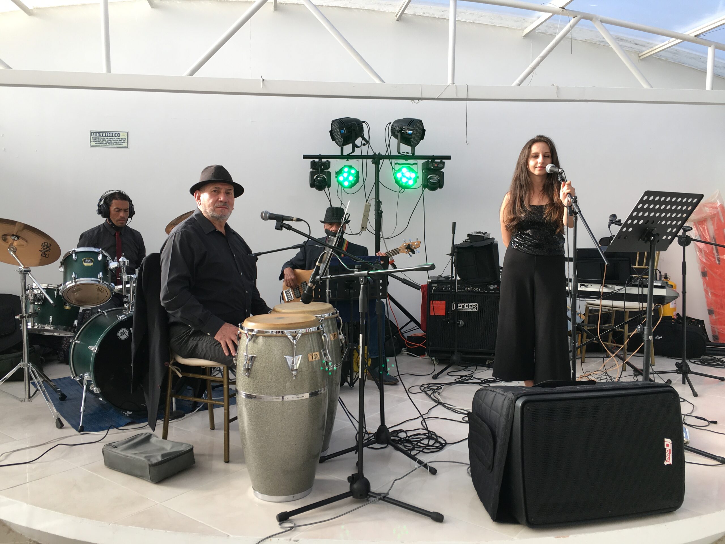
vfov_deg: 48.2
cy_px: 272
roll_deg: -0.3
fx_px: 607
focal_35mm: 29
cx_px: 362
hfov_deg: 61.7
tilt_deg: -4.3
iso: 25
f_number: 2.2
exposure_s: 1/185
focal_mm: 4.15
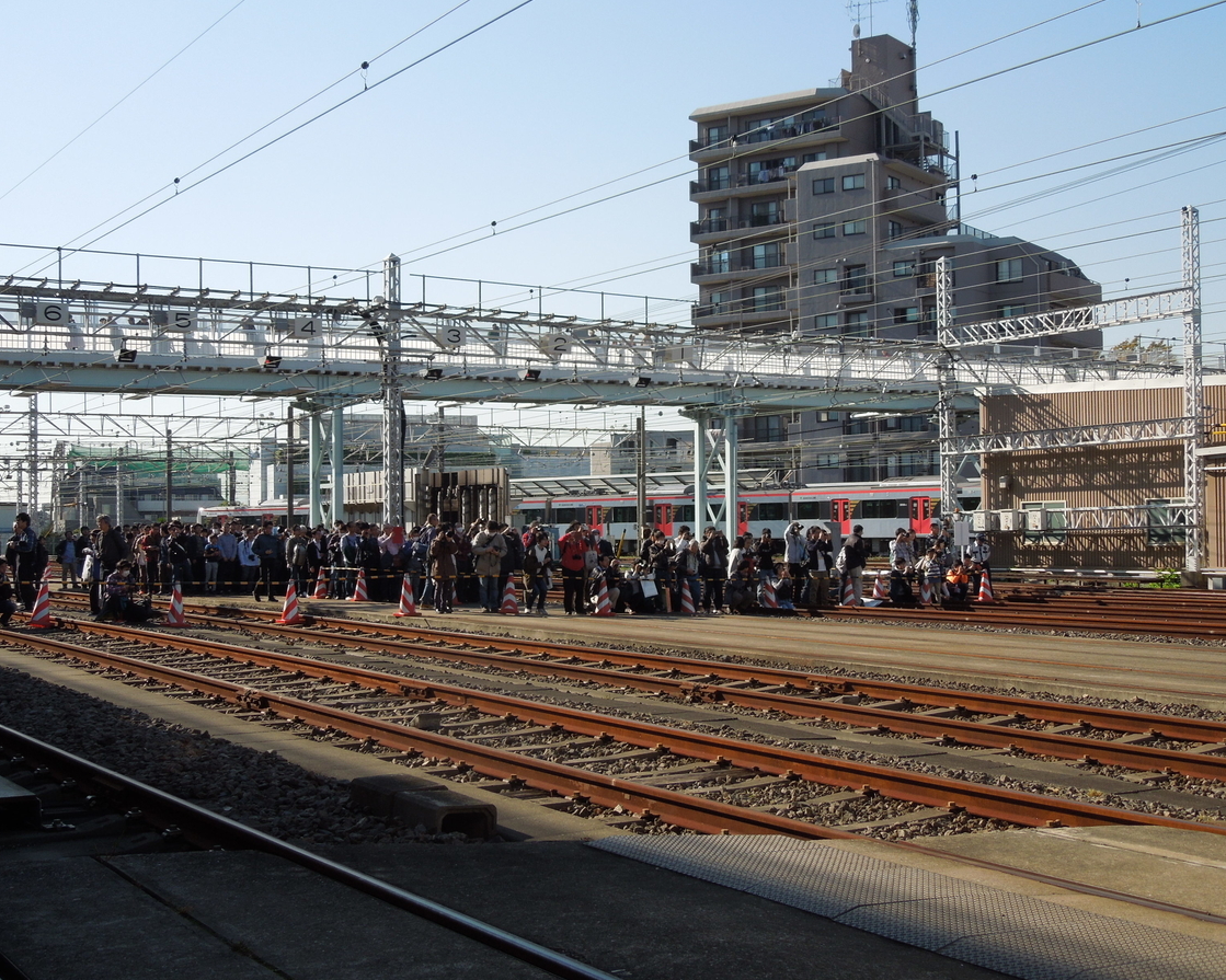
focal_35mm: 45
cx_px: 630
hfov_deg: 41.2
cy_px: 488
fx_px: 1633
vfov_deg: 33.4
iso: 100
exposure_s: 1/800
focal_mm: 7.8
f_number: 3.9
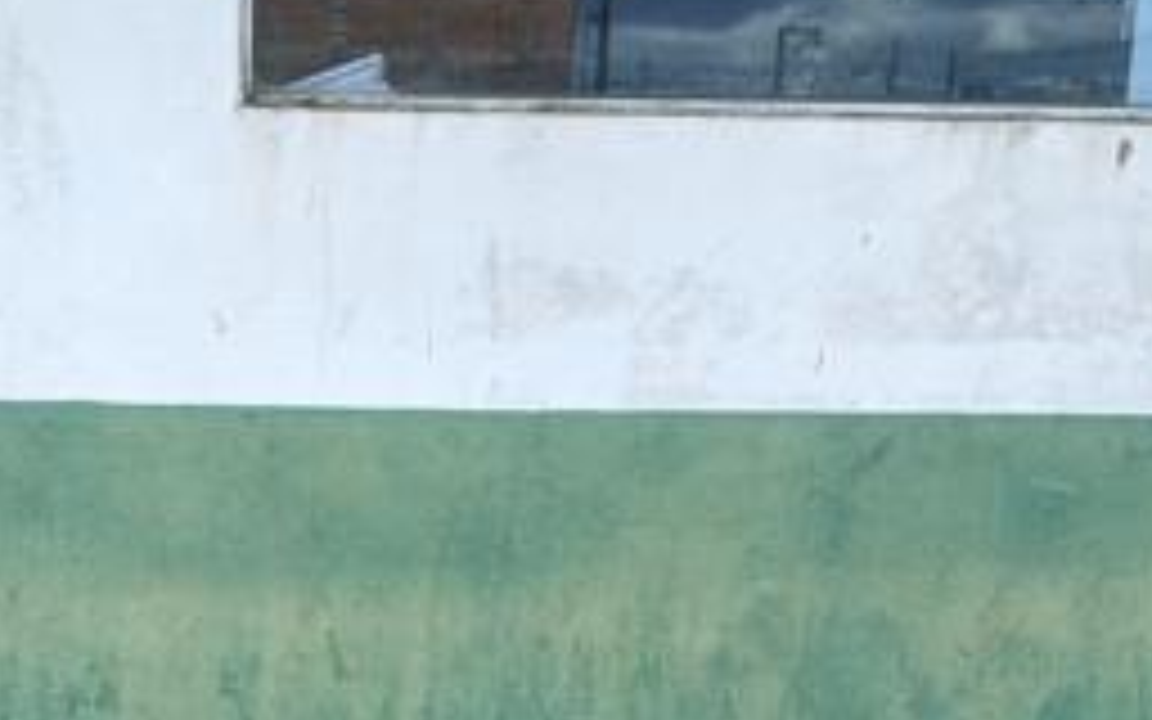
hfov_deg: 29.3
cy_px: 1012
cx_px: 274
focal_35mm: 69
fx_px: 2166
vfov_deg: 17.4
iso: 20
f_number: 1.8
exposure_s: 1/130
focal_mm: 3.98
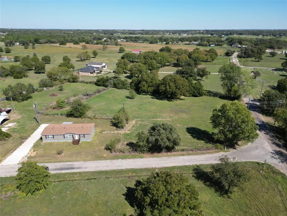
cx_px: 144
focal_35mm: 24
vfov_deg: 56.8
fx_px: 199
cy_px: 108
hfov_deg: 71.6
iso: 110
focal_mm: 6.72
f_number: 1.7
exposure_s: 1/2500
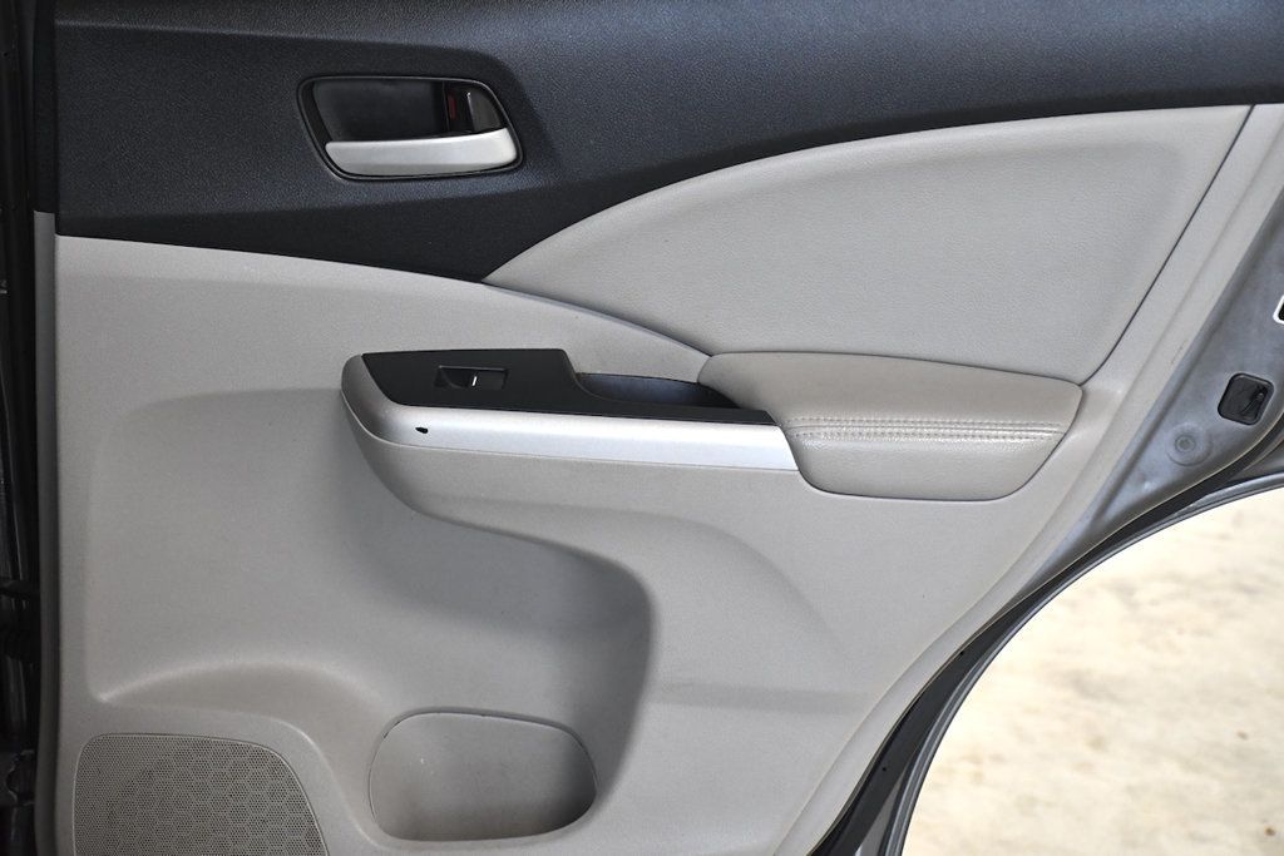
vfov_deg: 18.9
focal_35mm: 72
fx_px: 2568
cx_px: 642
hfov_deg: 28.1
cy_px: 428
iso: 2500
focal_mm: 48
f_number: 4.5
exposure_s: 1/400
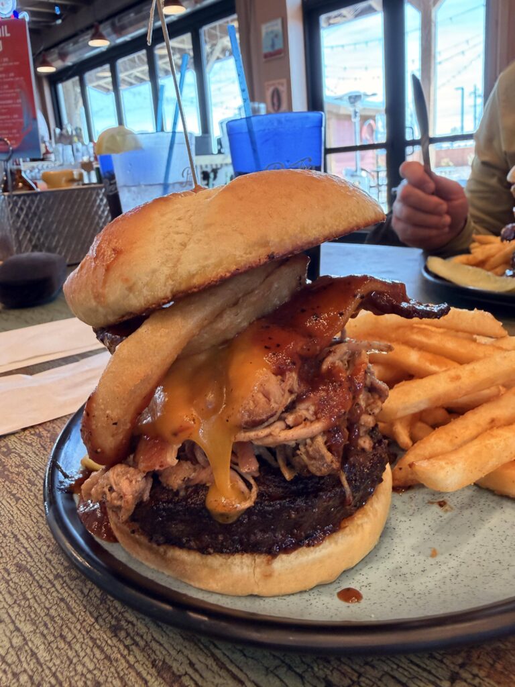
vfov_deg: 71.6
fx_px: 476
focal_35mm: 24
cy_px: 344
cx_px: 258
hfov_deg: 56.8
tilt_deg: -14.1
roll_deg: +3.6
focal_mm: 2.22
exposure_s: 1/60
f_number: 2.2
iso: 500
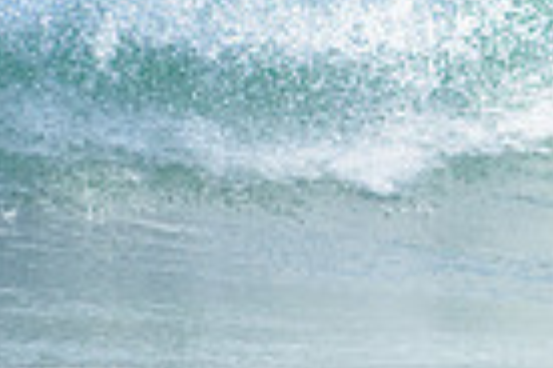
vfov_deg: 0.7
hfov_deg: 1.0
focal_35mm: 2067
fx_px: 31749
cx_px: 1028
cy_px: -24
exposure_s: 1/1600
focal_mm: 400
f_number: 7.1
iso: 200
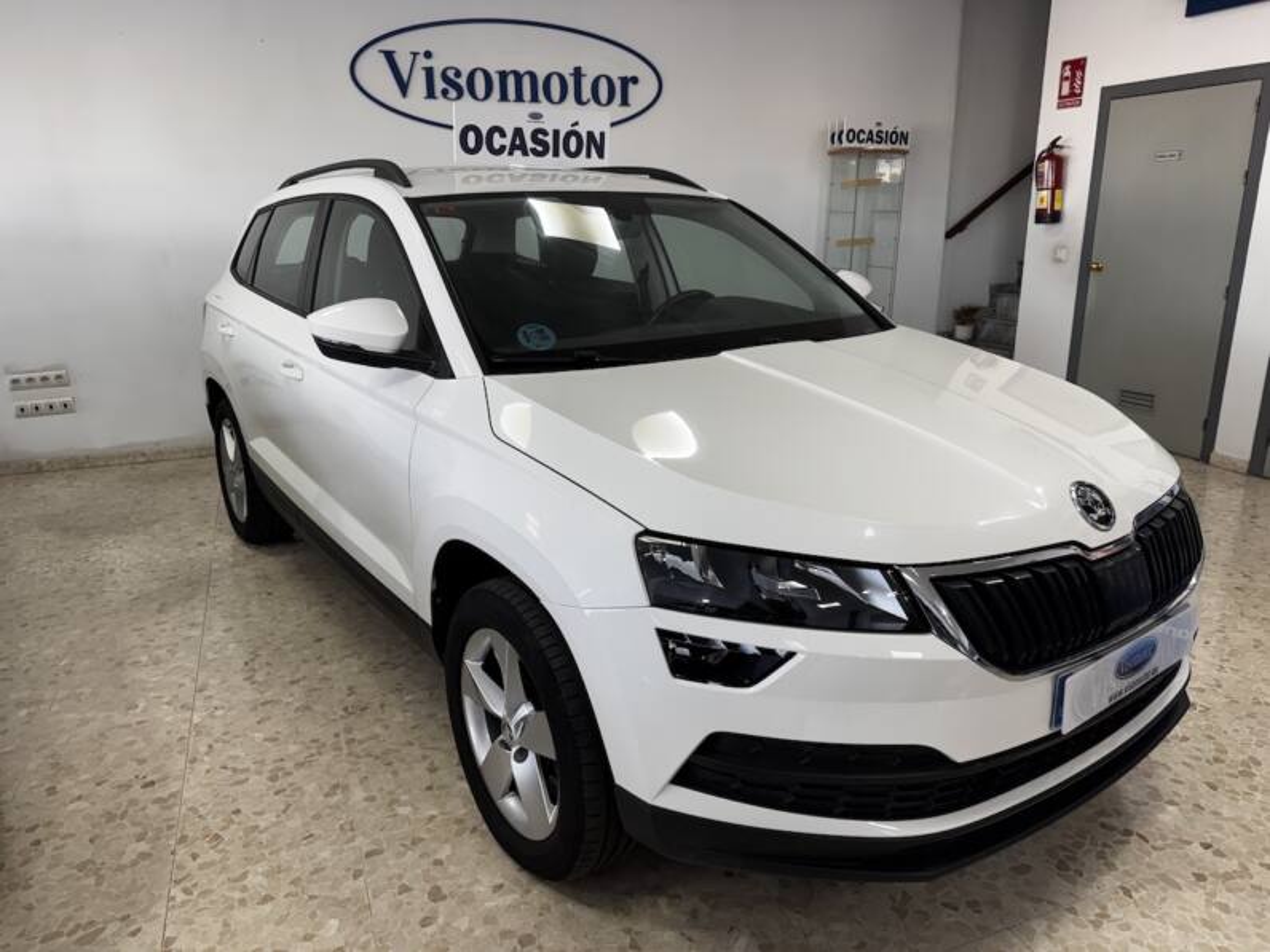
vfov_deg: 56.8
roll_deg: +0.8
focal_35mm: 24
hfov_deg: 71.6
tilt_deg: -15.5
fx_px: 881
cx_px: 635
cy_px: 476
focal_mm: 6.76
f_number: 1.78
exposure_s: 1/100
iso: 100
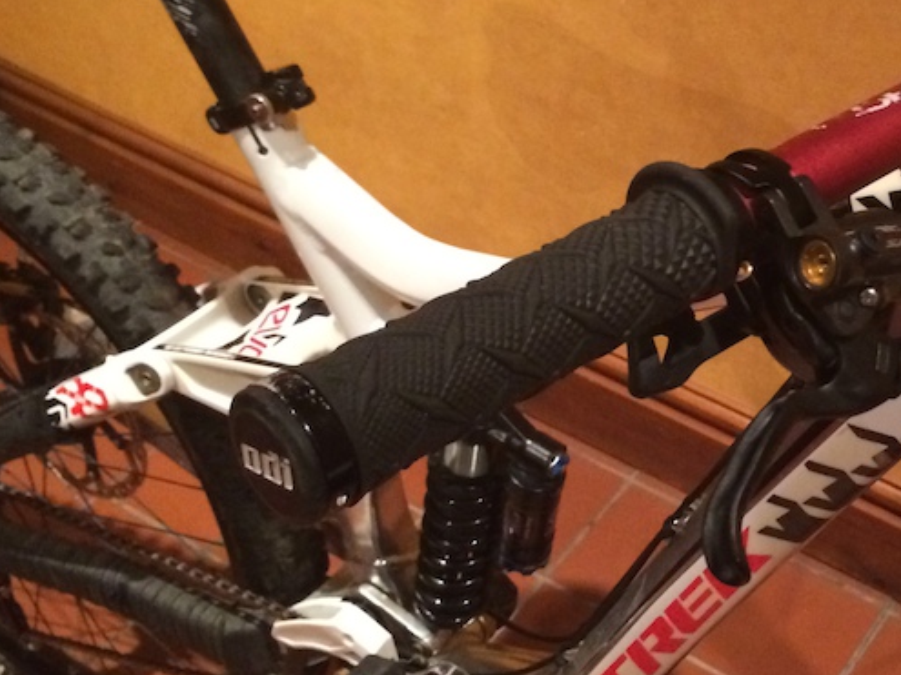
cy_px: 187
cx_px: 748
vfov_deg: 24.2
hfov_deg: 31.2
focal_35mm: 60
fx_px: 1561
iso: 400
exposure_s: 1/15
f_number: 2.2
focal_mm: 4.15
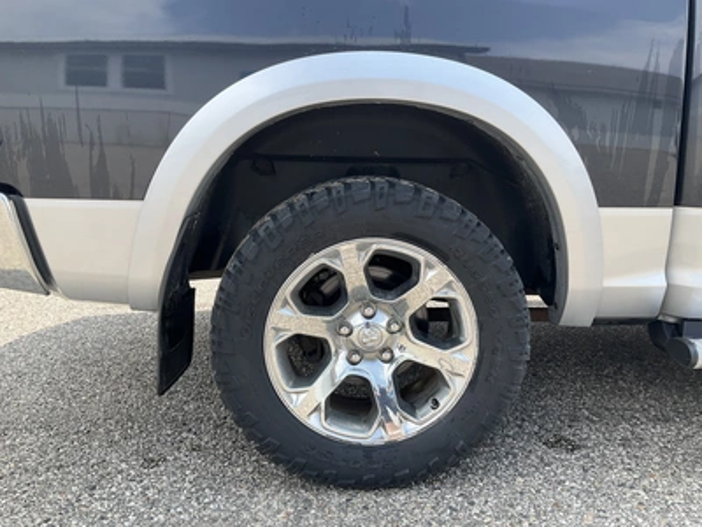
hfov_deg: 61.7
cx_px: 351
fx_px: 588
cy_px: 264
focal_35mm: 29
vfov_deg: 48.2
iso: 25
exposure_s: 1/642
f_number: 1.8
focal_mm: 3
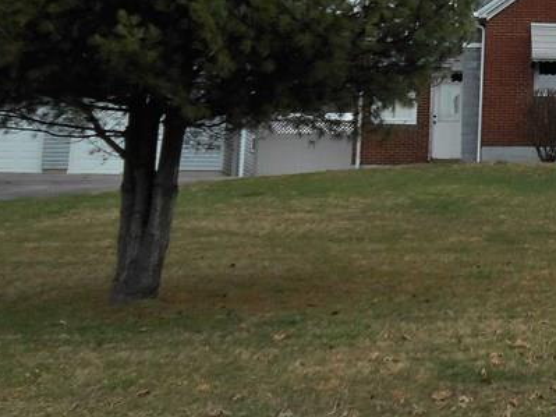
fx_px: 1525
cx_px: 683
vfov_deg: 15.1
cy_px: -71
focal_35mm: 95
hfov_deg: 19.4
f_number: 3.9
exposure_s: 1/500
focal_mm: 6.7
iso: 80
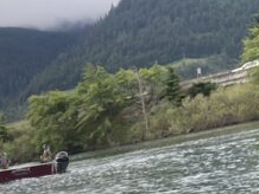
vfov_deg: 15.3
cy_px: 310
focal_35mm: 88
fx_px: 659
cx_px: -115
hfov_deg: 19.7
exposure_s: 1/125
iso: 32
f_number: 1.6
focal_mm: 5.1
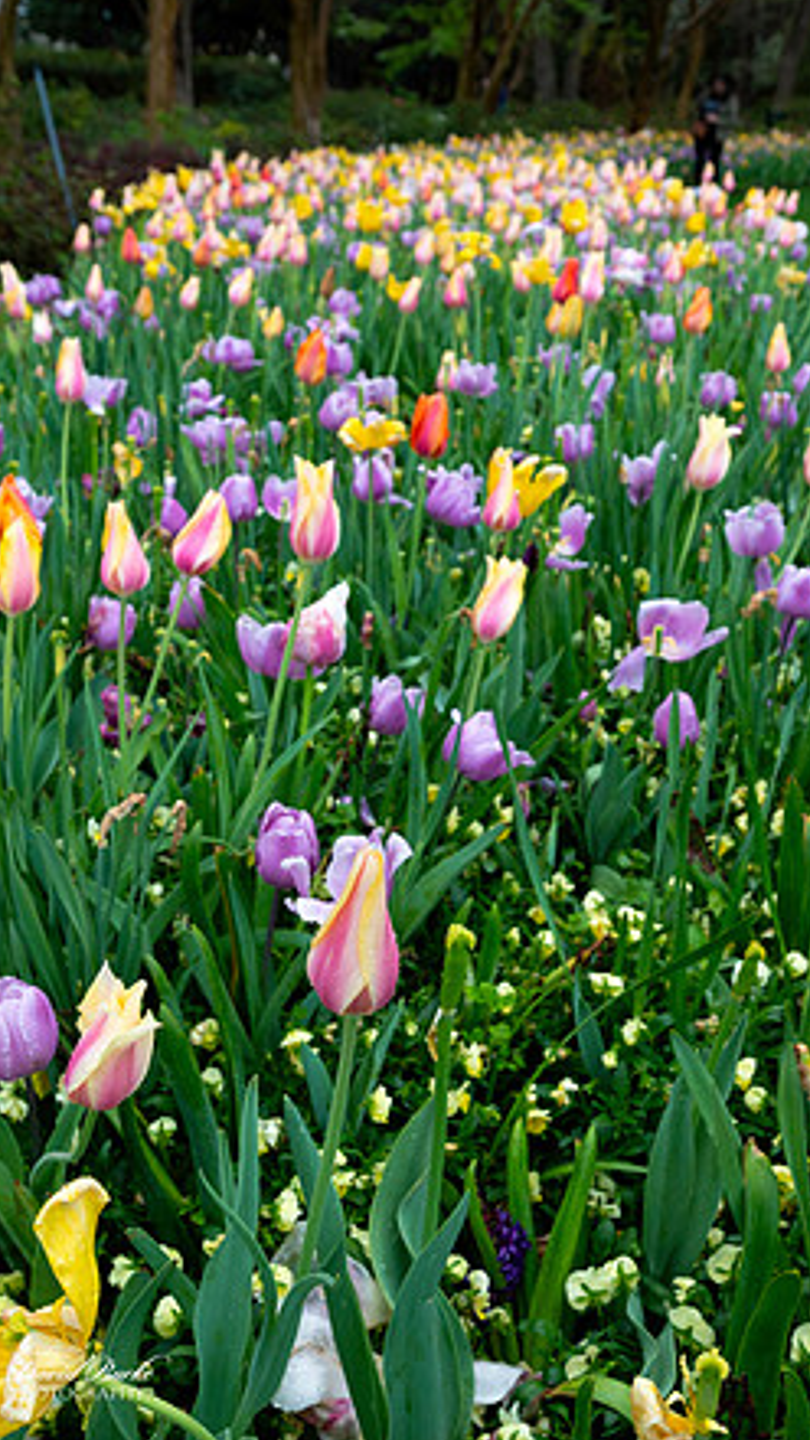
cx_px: 429
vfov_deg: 61.0
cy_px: 712
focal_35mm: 32
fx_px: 1222
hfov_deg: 36.7
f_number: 8
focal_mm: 30
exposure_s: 1/160
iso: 800
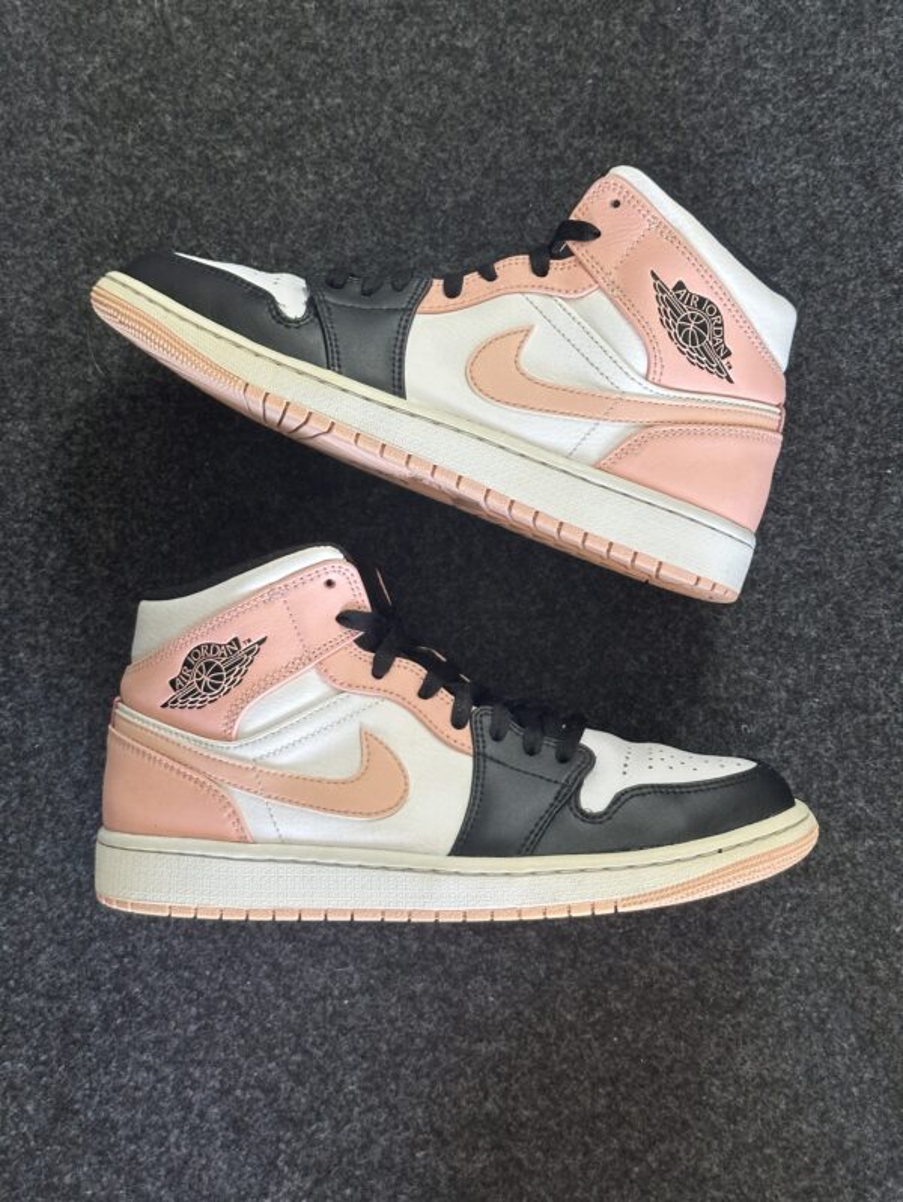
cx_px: 452
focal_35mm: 48
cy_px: 601
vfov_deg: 39.6
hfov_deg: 30.3
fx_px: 1668
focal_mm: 6.86
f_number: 1.78
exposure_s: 1/50
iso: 100
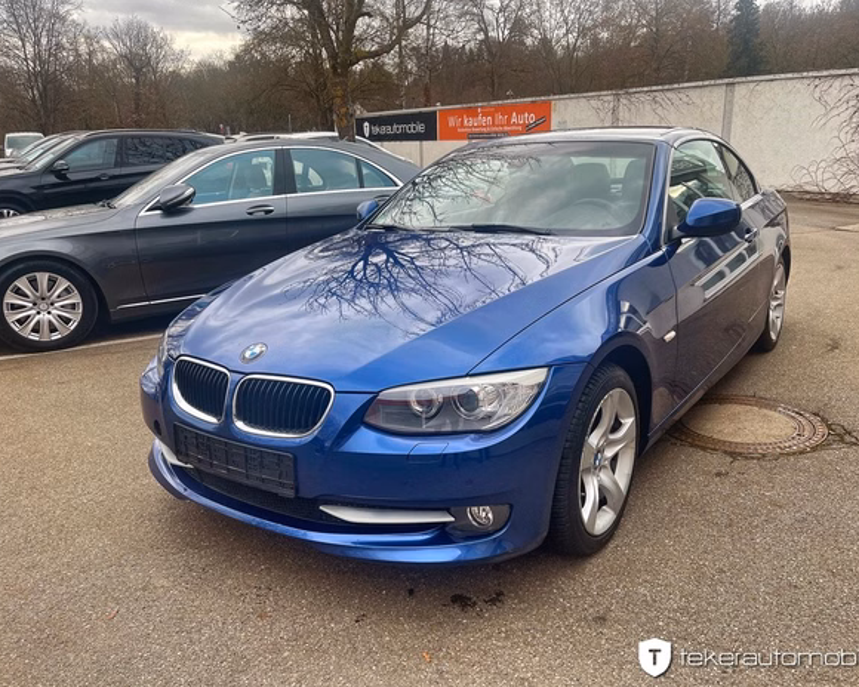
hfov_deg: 62.2
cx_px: 428
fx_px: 712
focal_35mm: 28
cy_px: 341
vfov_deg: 51.5
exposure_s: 1/237
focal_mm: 5.1
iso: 32
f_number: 1.6
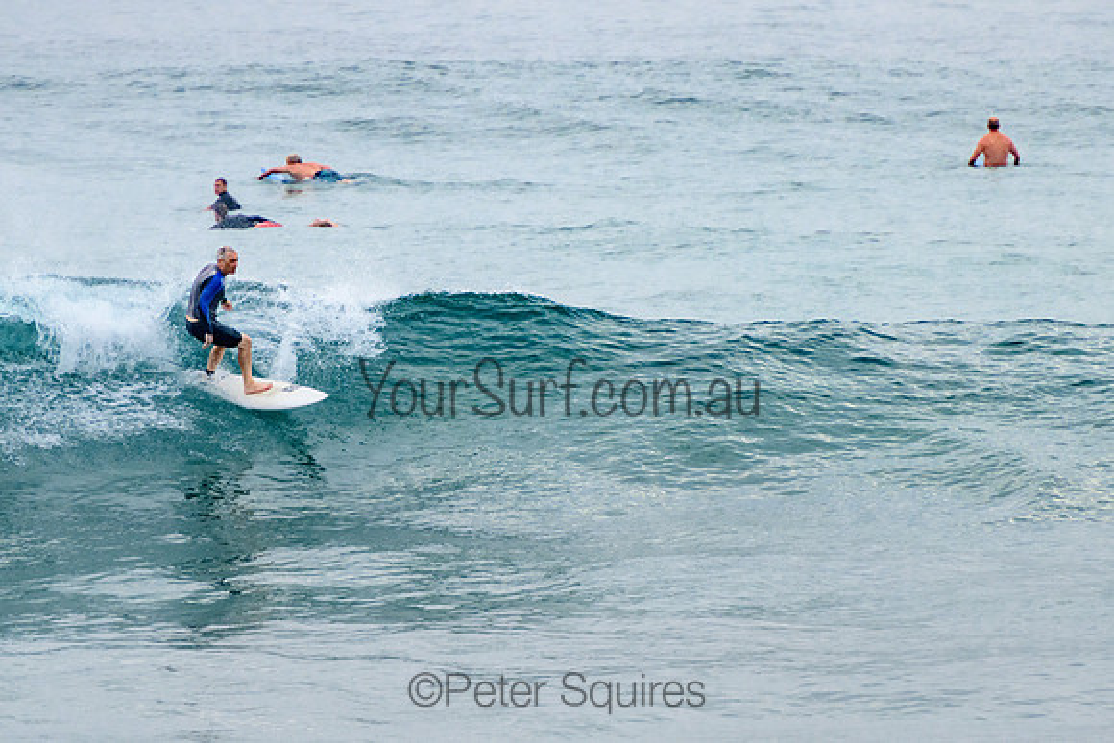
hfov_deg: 3.8
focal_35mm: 549
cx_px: 557
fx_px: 17005
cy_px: 372
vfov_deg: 2.5
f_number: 5.6
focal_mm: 400
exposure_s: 1/1250
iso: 500
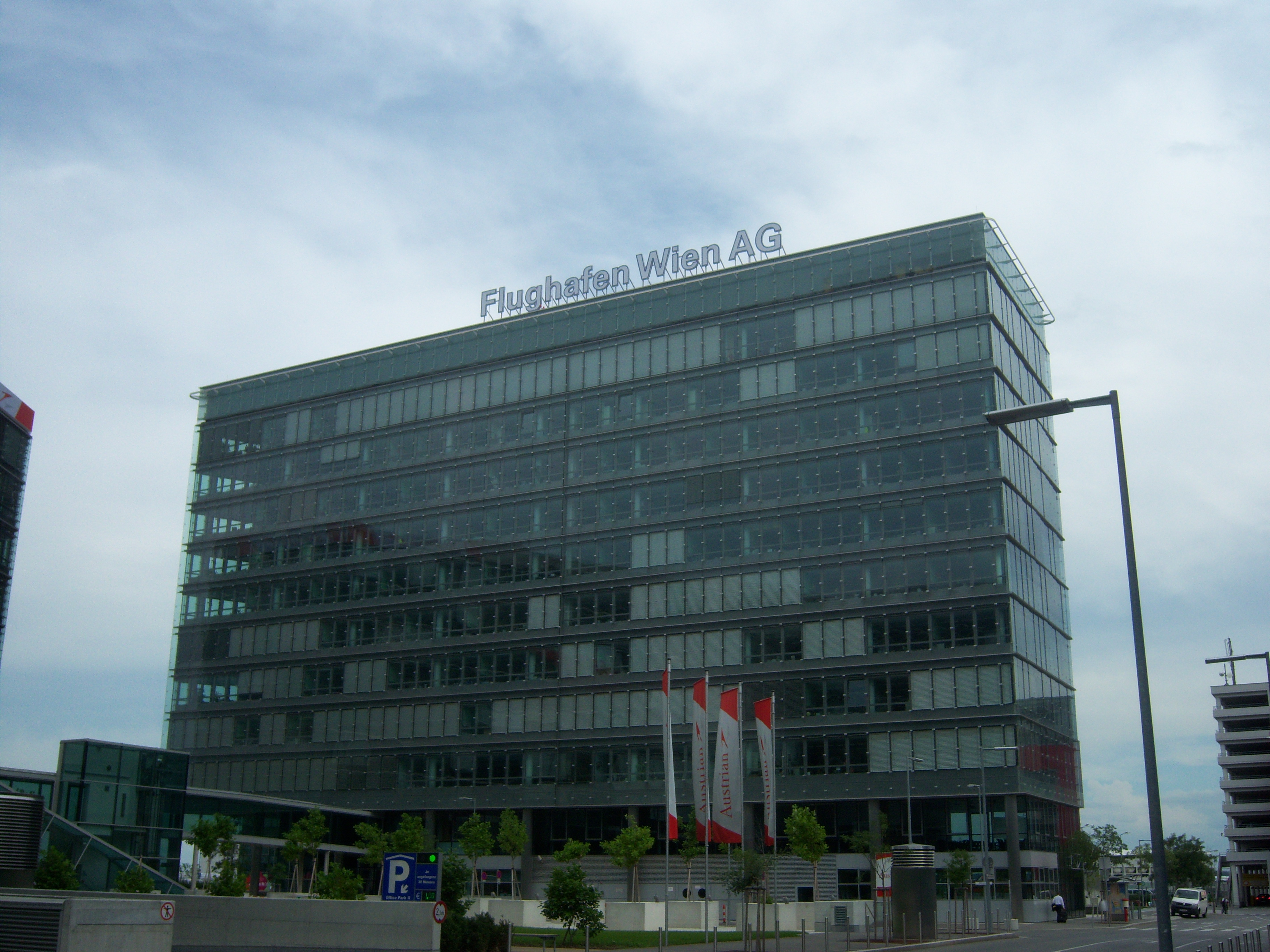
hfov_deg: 51.4
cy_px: 476
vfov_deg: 39.7
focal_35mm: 36
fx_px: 1321
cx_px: 635
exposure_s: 1/640
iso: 80
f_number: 4.8
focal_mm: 7.5
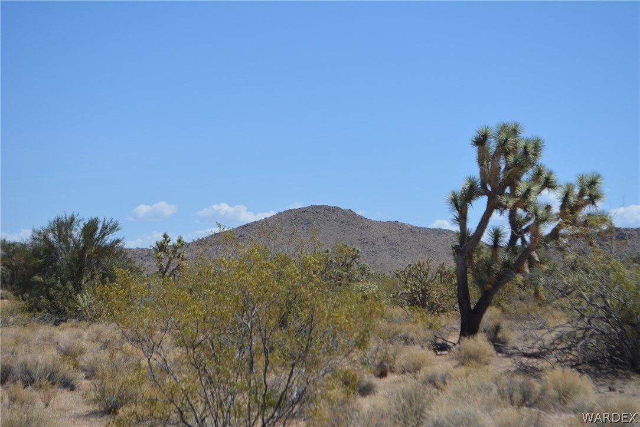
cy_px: 214
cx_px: 320
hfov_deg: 24.6
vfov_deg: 16.6
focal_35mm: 82
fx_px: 1467
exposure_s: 1/2000
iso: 400
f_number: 7.1
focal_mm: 55
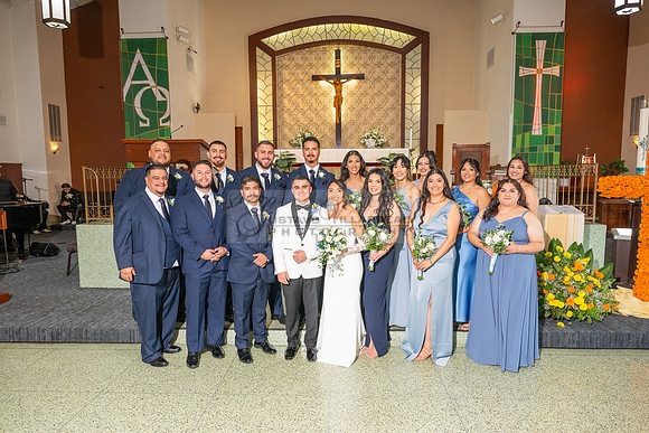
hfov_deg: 73.7
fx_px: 433
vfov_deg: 53.2
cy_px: 216
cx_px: 324
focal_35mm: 24
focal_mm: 24
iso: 800
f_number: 5
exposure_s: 1/160
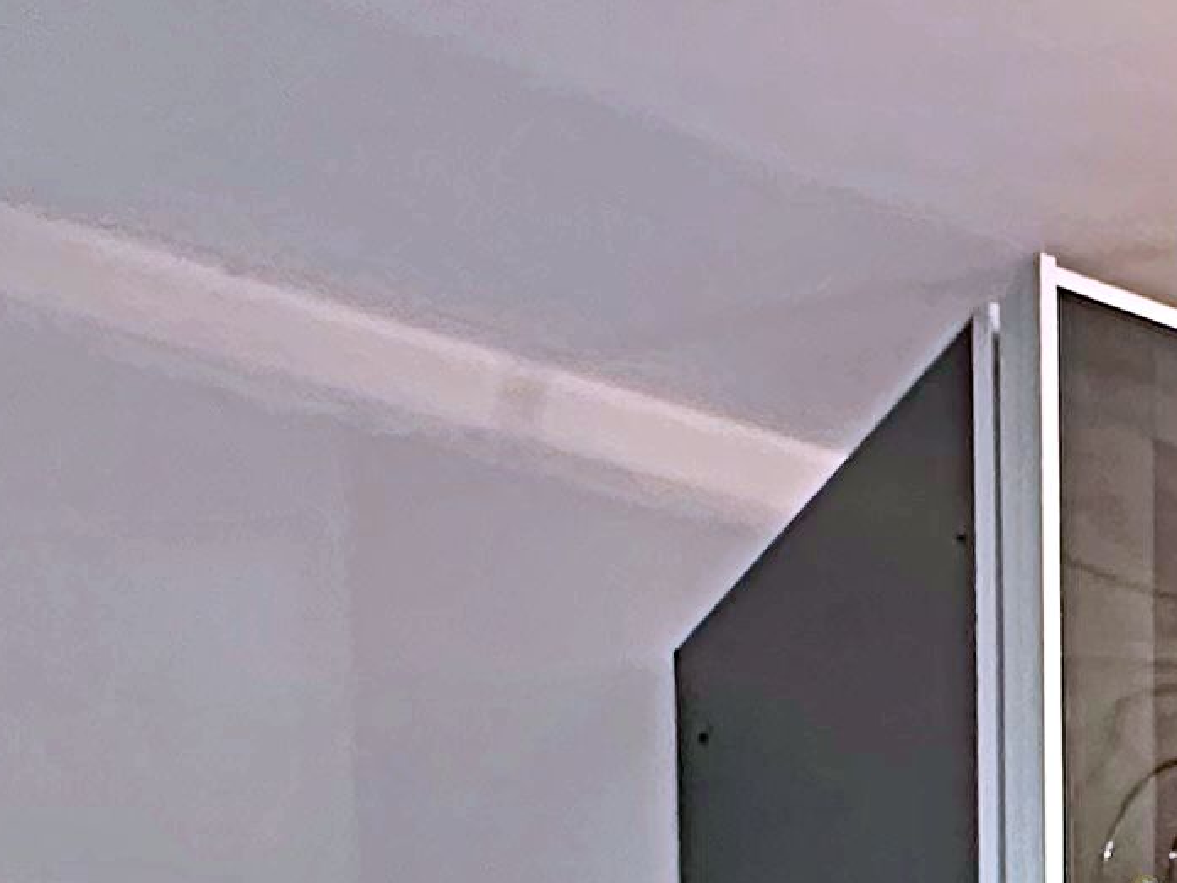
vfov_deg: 13.9
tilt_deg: -4.6
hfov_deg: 21.0
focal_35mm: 81
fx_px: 2755
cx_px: 1682
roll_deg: -0.8
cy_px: 2009
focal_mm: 2.22
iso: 400
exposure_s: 1/50
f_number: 2.2
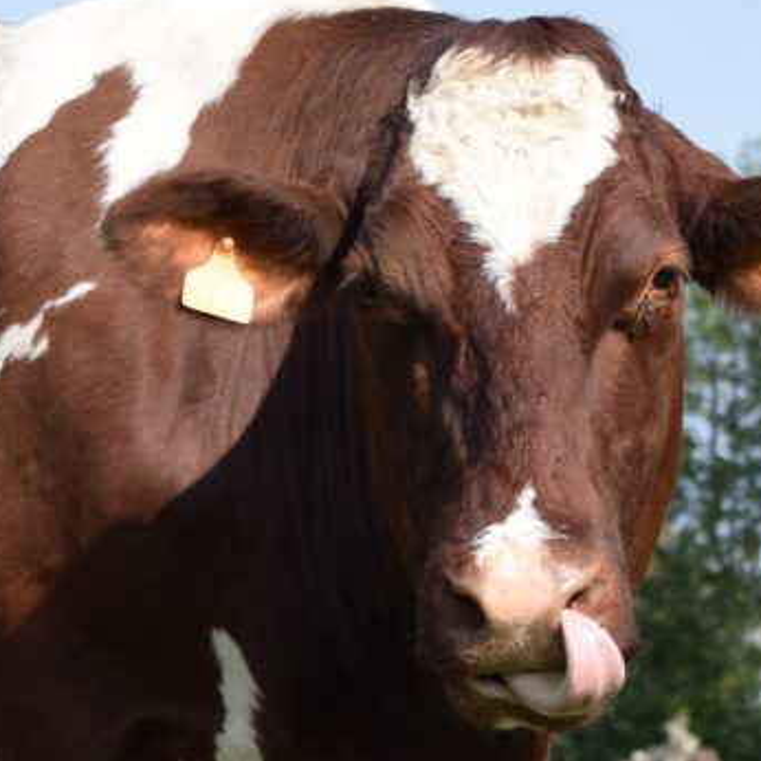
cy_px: 572
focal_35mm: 577
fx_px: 14351
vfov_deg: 3.0
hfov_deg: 3.0
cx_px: -543
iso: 200
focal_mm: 102
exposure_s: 1/320
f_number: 9
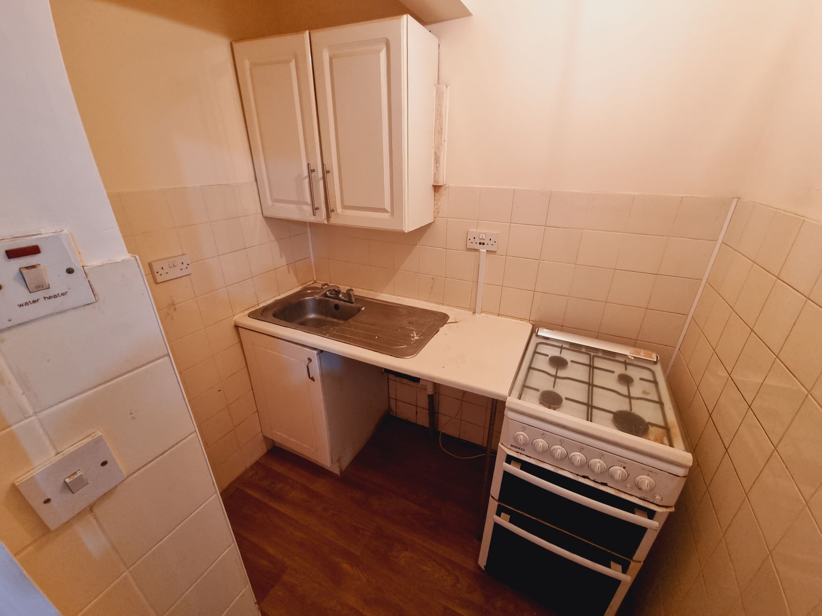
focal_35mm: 13
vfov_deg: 89.9
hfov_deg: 106.2
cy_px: 308
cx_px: 411
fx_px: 309
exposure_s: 1/50
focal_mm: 2.2
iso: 320
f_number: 2.2
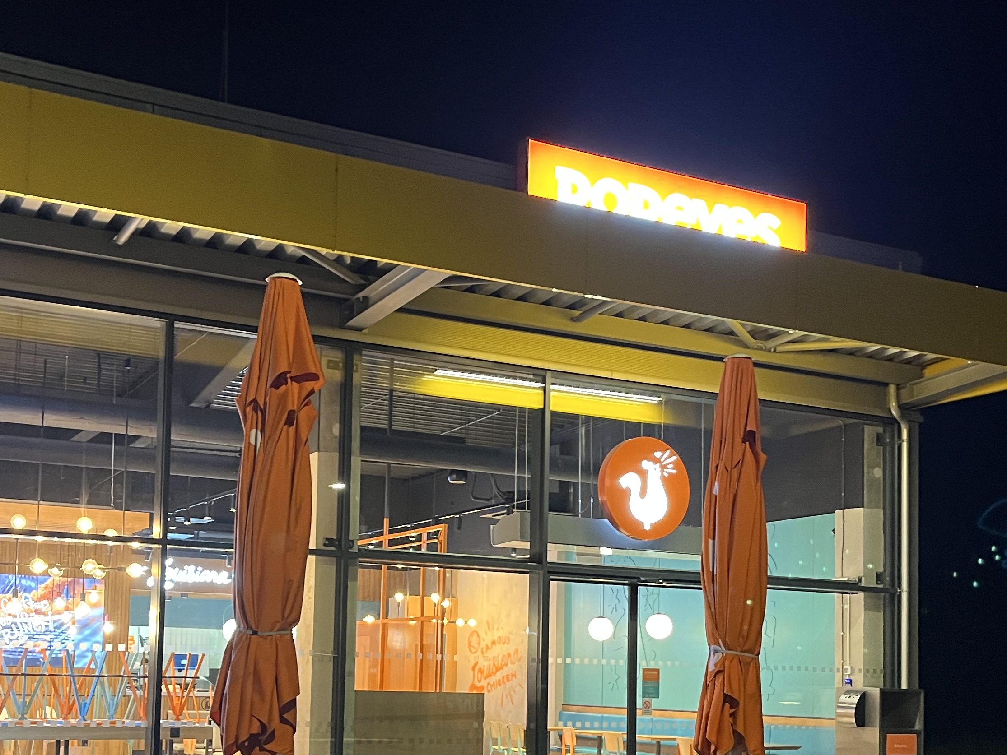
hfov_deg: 40.3
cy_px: 576
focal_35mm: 47
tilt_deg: +4.7
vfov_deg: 30.3
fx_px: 1367
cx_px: 418
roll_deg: +0.8
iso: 400
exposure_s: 1/50
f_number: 1.6
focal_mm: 5.1
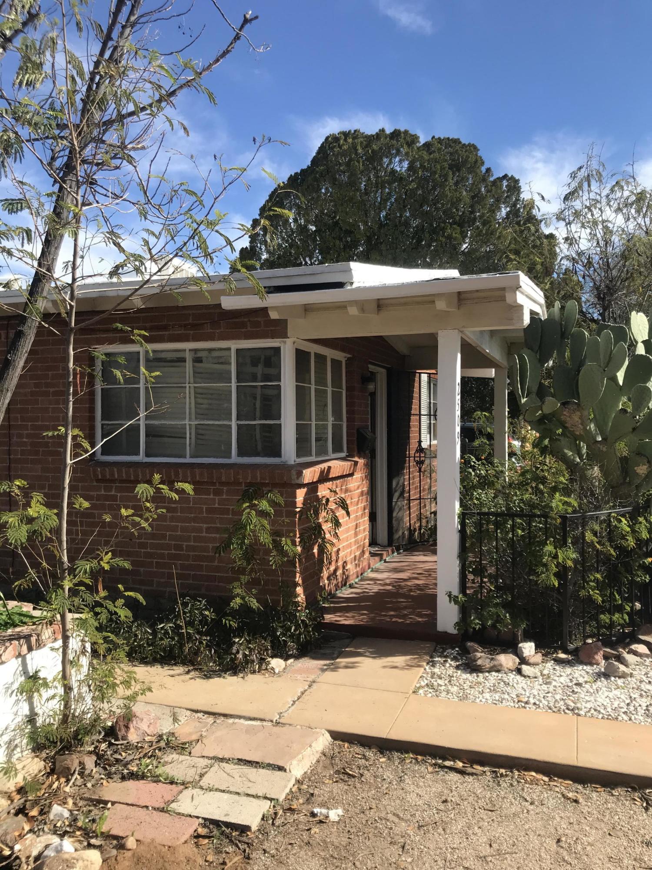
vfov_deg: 63.4
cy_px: 435
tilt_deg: +1.3
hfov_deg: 49.7
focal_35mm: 28
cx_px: 326
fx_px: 703
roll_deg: +0.8
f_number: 1.8
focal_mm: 3.99
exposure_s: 1/1451
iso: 20
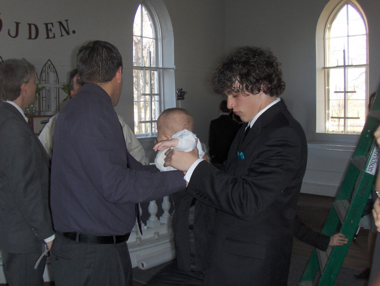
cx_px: 190
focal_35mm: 41
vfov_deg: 35.2
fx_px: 451
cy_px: 143
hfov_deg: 45.7
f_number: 3.5
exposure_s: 1/60
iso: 100
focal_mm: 6.5
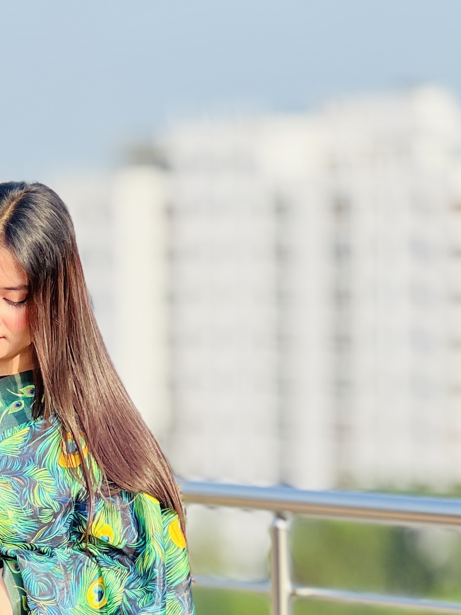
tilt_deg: -6.1
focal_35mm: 200
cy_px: 631
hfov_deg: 7.4
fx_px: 3551
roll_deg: +0.7
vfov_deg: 9.8
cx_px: -44
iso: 25
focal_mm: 9
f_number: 2.8
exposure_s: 1/196
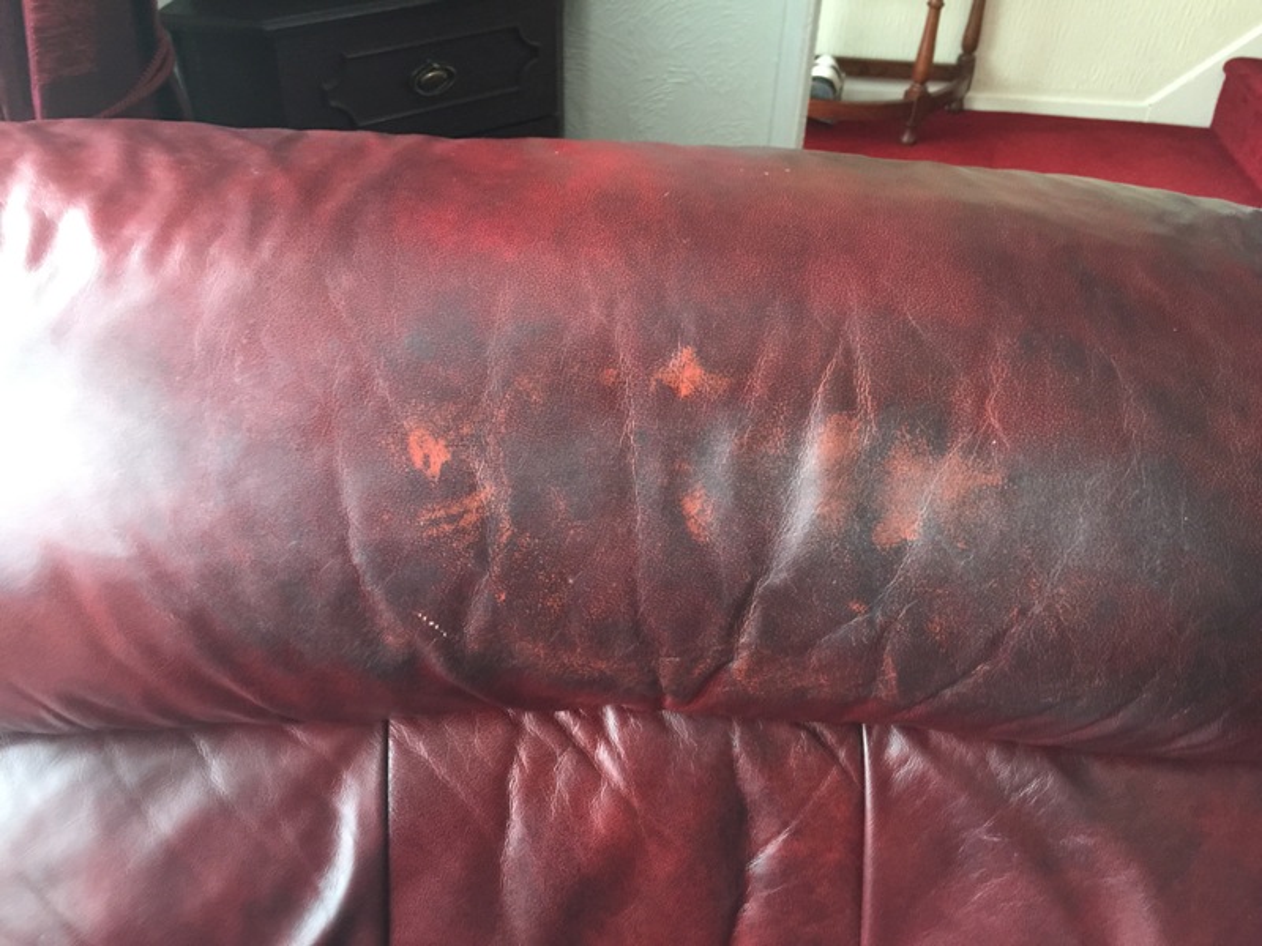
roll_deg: -3.4
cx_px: 631
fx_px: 1057
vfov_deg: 48.2
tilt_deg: -36.8
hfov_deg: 61.7
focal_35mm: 29
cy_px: 473
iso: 100
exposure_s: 1/10
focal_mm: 4.15
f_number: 2.2
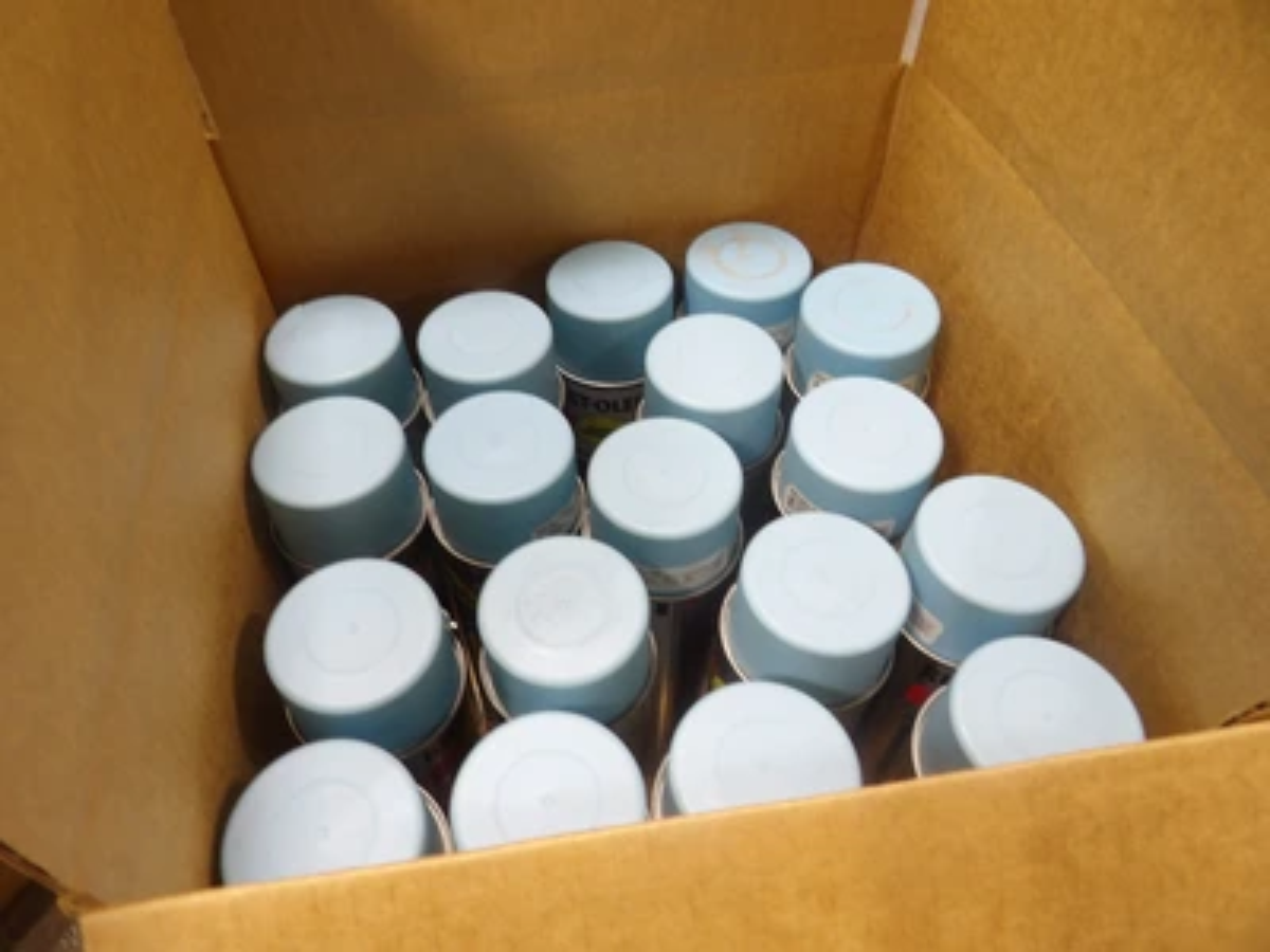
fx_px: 881
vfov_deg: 56.8
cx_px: 635
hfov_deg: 71.6
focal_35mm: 24
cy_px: 476
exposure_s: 1/33
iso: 138
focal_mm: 4.3
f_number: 3.2
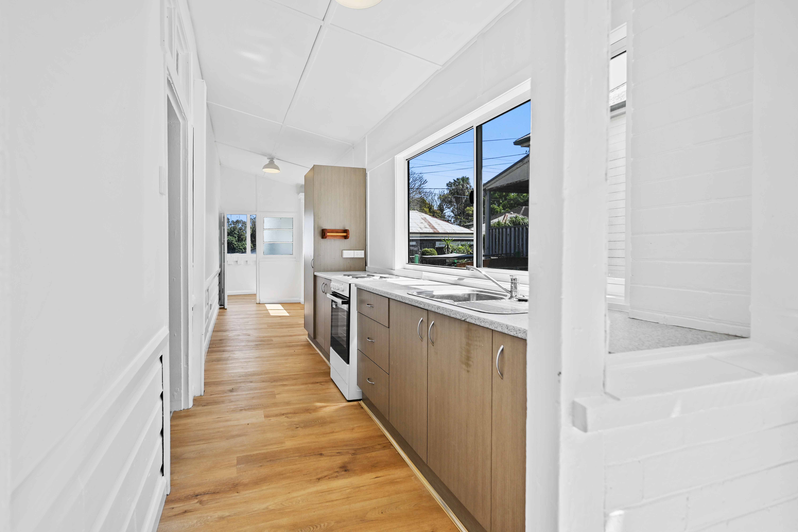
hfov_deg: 96.7
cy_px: 266
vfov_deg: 73.8
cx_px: 399
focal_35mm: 16
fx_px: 355
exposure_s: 1/160
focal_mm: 16
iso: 100
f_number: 4
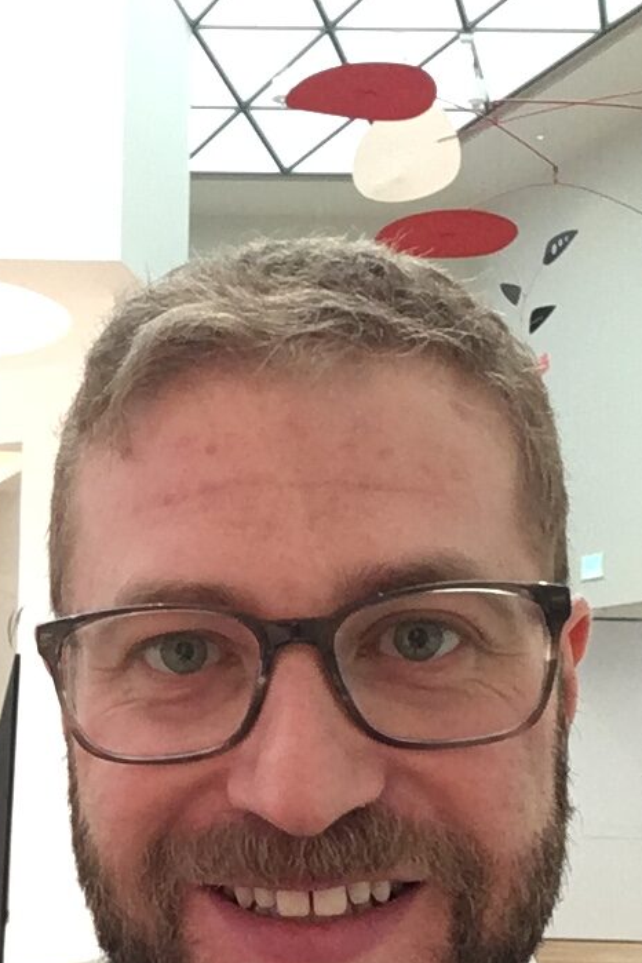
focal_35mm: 59
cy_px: 667
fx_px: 1578
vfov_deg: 33.5
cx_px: 68
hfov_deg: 22.5
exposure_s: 1/30
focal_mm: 2.15
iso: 200
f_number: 2.4
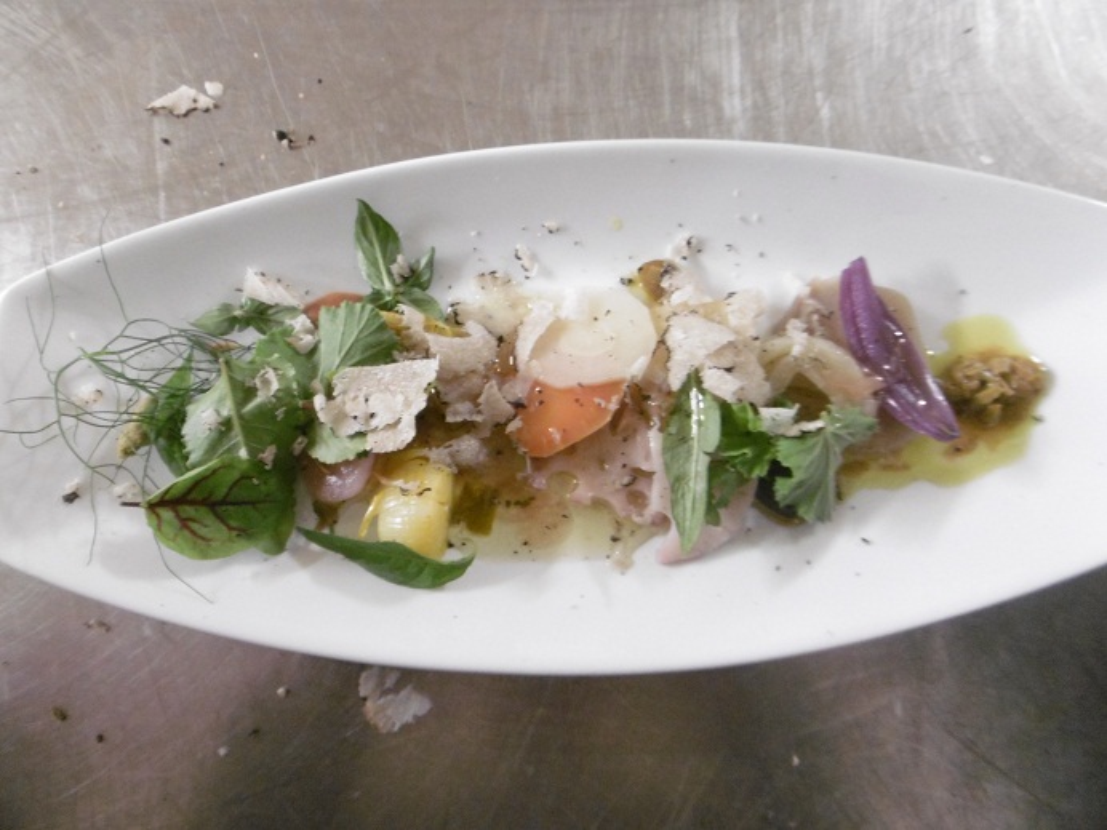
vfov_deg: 56.8
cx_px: 554
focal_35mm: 24
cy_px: 415
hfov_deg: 71.6
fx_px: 768
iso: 400
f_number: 3.1
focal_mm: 4.3
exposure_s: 1/10
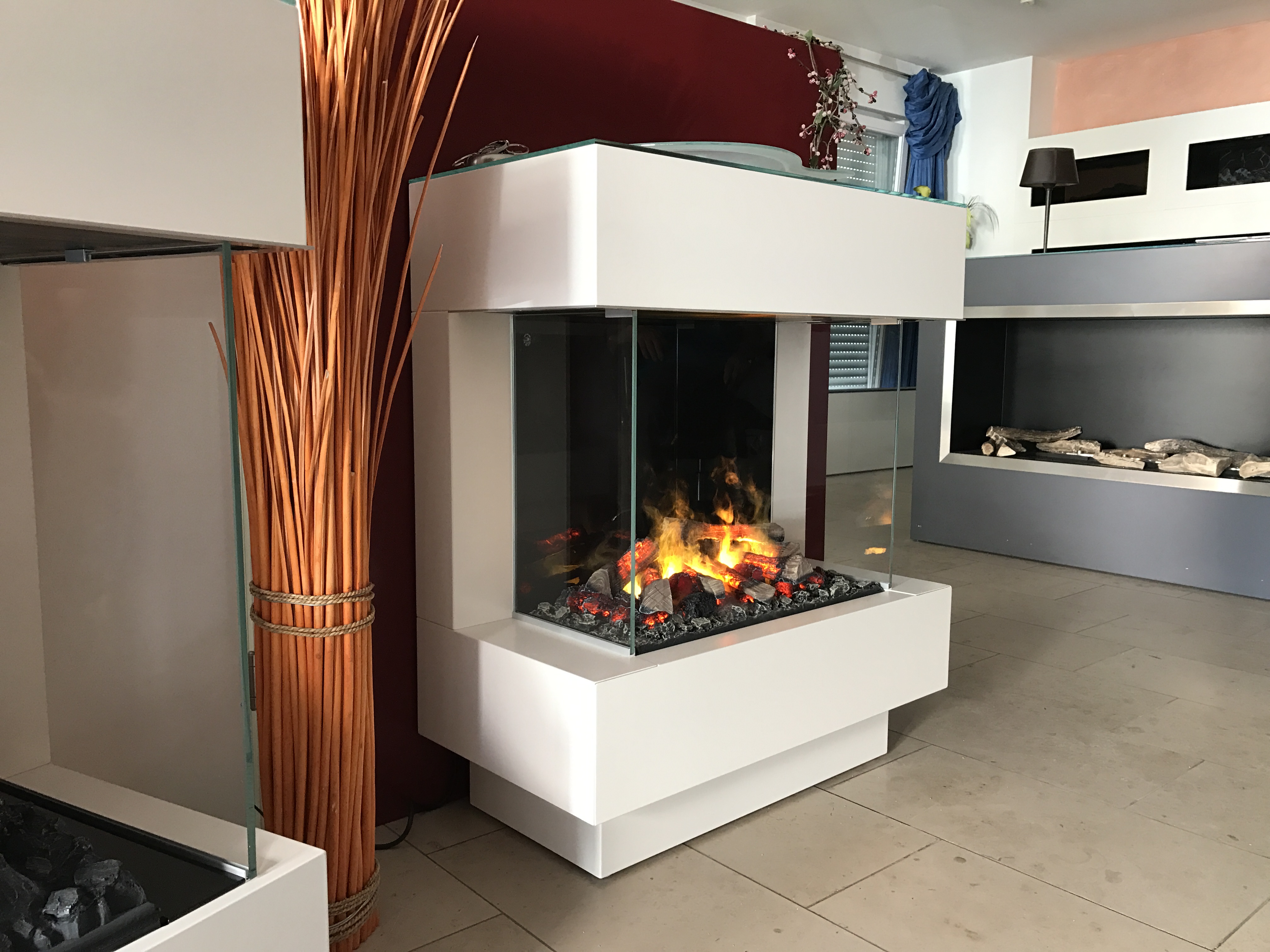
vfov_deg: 49.7
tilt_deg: -7.5
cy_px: 476
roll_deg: -0.6
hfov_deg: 63.4
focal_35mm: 28
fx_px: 1027
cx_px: 635
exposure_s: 1/20
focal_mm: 3.99
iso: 40
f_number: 1.8
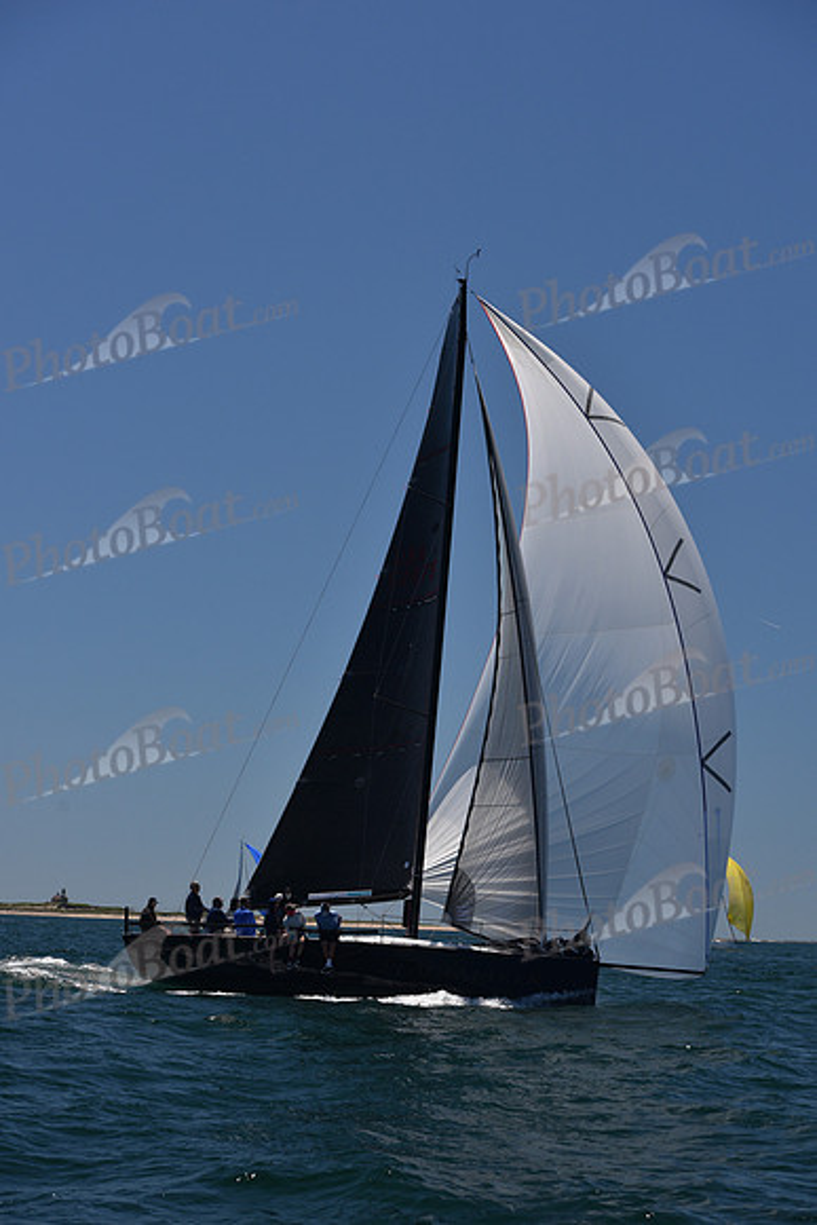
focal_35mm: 70
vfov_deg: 28.8
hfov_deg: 19.5
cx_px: 408
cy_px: 612
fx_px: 2381
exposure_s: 1/800
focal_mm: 70
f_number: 7.1
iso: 250
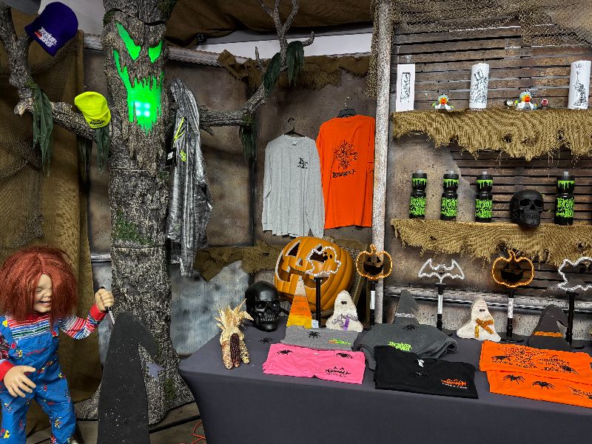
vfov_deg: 53.1
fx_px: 445
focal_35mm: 26
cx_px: 296
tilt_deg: -3.6
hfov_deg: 67.3
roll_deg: -0.7
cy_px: 222
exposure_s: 1/60
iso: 400
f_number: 1.6
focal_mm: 5.96
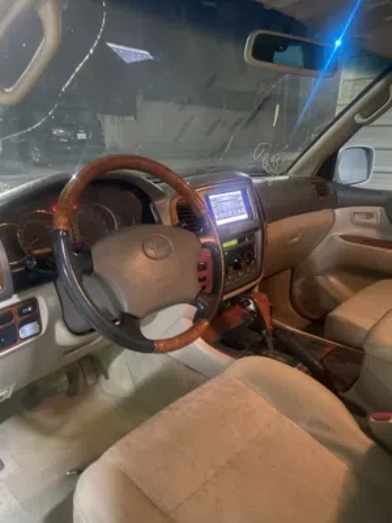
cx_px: 196
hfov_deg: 53.1
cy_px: 262
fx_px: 393
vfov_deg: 67.3
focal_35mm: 26
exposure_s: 1/10
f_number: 1.8
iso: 500
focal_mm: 4.25
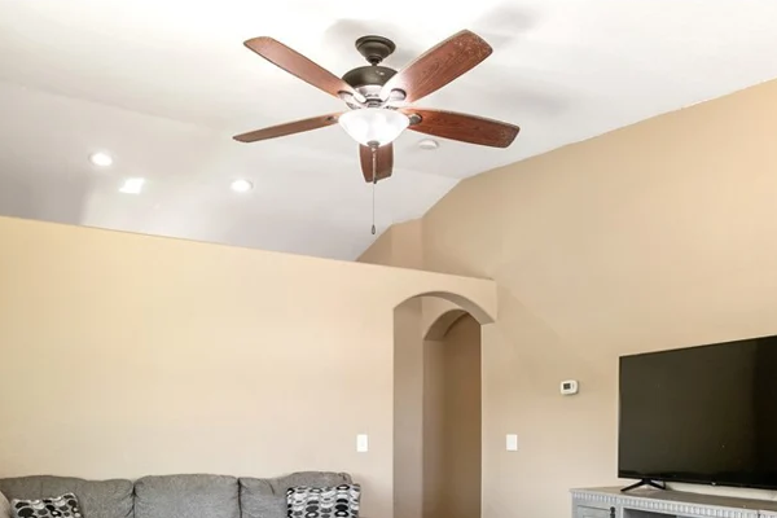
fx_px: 626
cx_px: 381
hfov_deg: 63.7
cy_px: 438
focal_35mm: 29
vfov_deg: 42.3
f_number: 5.6
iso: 250
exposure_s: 1/25
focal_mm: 17
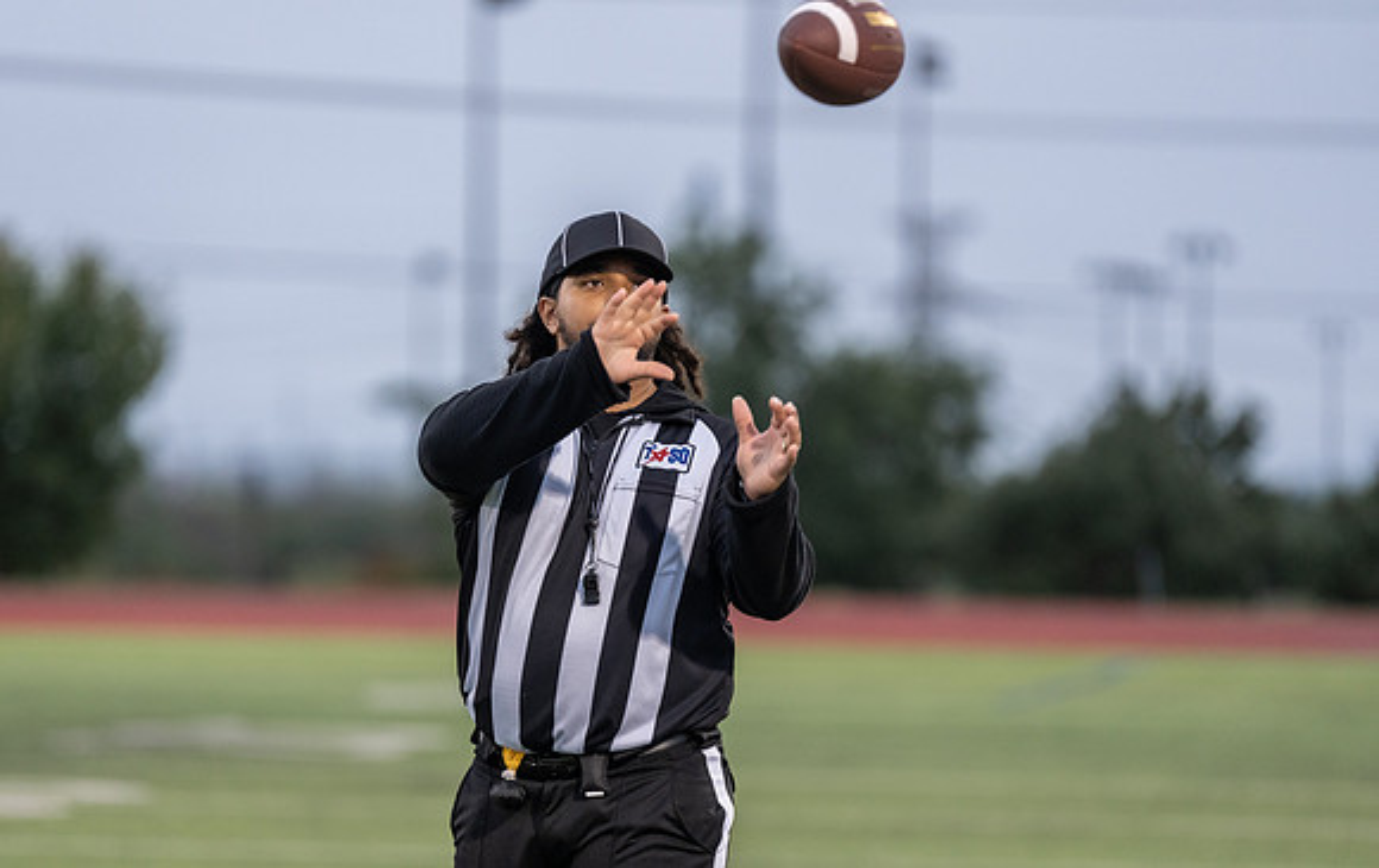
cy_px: 513
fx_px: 8916
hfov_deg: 8.8
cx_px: 610
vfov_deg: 5.6
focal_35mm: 237
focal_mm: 200
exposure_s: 1/500
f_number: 2.8
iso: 1600
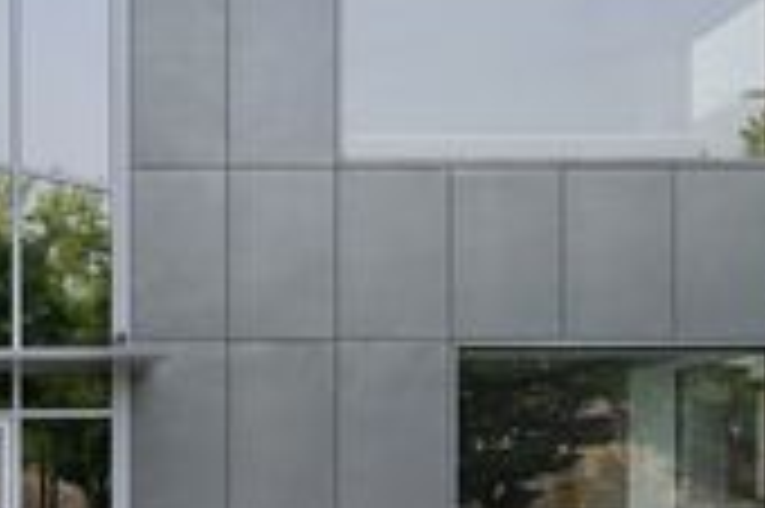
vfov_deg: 16.7
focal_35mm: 79
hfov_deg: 23.9
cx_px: -99
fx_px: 1677
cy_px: -65
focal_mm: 24
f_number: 13
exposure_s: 1/13
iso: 100
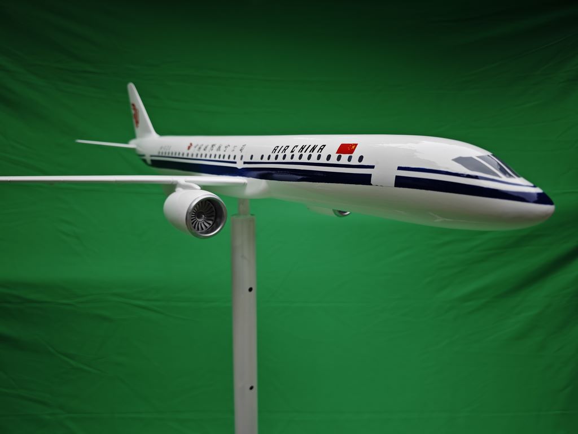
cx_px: 289
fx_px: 384
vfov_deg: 58.9
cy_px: 217
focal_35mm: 23
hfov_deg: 73.9
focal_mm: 8.7
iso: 50
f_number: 1.9
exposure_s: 1/552
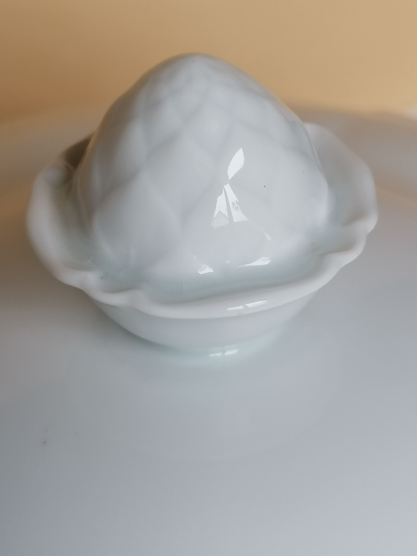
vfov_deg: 28.6
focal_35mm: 68
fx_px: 1092
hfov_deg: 21.6
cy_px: 278
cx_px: 208
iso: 64
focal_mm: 4.75
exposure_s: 1/50
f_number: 1.8
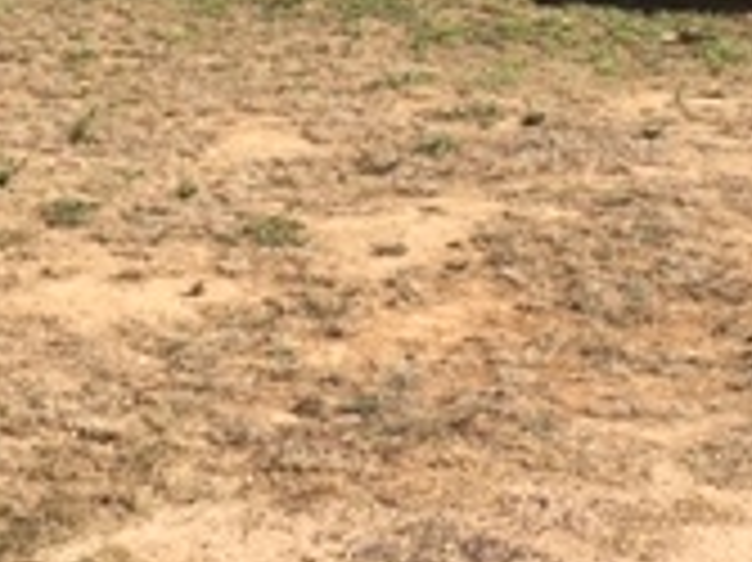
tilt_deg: -4.7
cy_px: -45
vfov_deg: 13.1
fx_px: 2410
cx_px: 545
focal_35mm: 111
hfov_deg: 17.7
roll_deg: -2.3
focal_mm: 4.15
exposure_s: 1/1012
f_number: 2.2
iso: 25
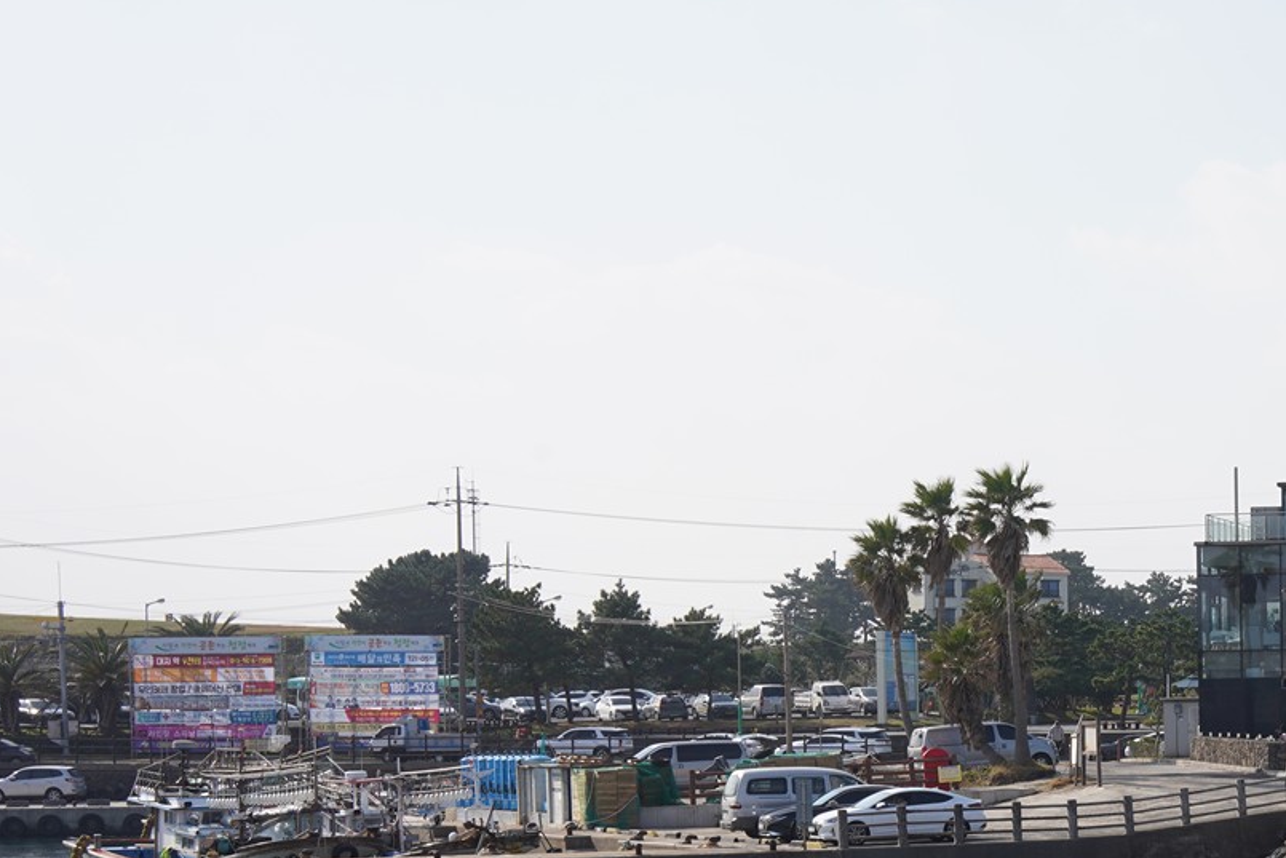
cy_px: 853
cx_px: 1377
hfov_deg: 22.2
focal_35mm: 87
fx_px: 3108
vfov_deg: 15.4
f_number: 13
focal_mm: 35
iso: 100
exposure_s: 1/100
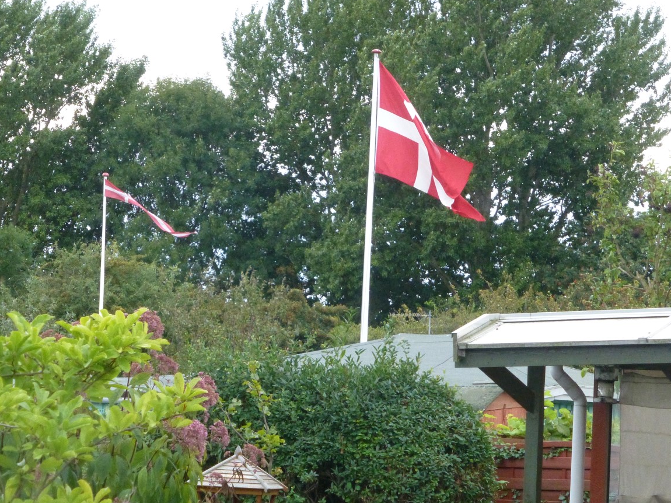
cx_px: 268
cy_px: 297
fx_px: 2694
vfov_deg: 10.7
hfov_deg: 14.2
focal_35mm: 139
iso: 640
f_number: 5.3
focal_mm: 18.2
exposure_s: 1/320
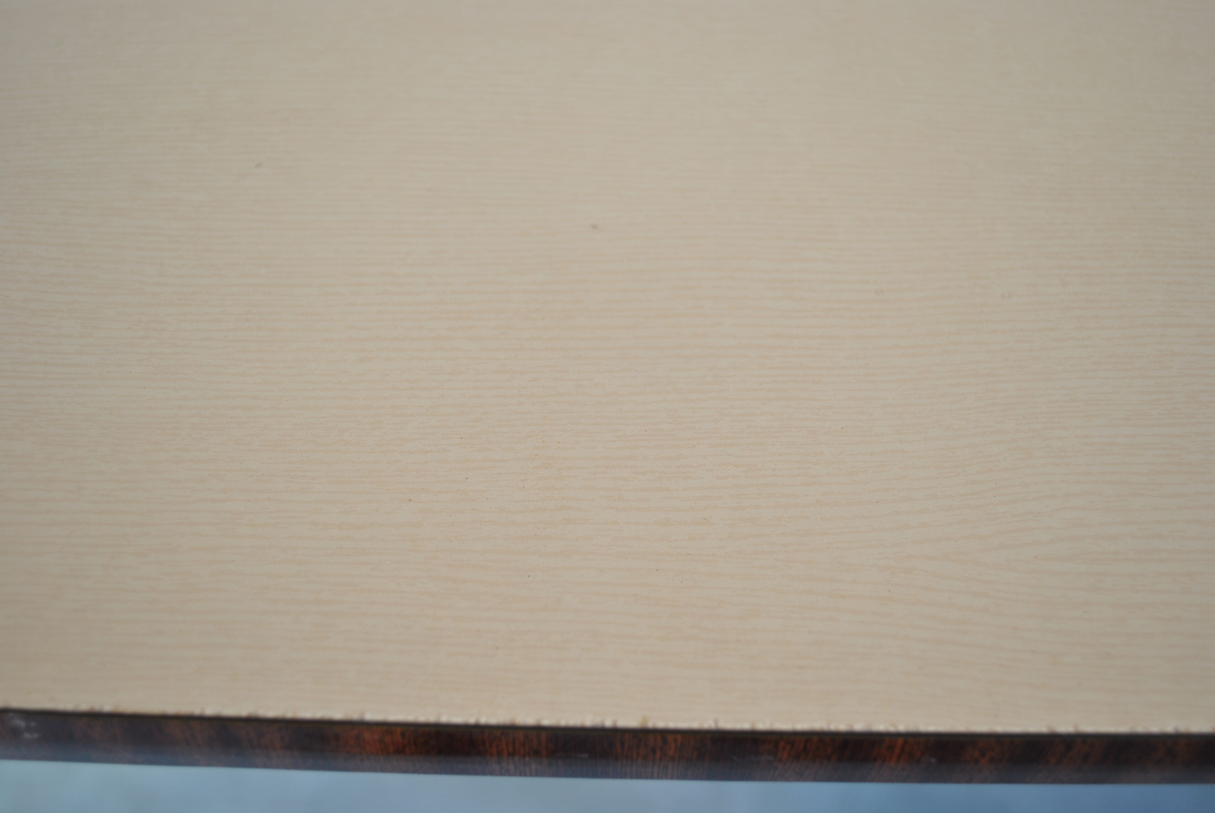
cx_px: 608
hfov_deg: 49.5
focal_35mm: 39
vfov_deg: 34.3
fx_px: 1318
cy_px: 406
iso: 100
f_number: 4.2
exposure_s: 1/25
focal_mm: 26
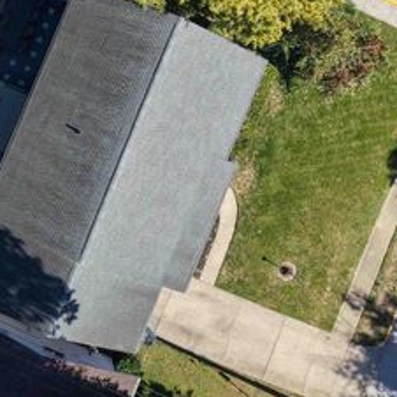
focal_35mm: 47
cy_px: 69
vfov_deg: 34.7
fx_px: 610
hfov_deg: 34.8
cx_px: 70
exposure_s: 1/3200
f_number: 1.8
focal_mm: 8.67
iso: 280
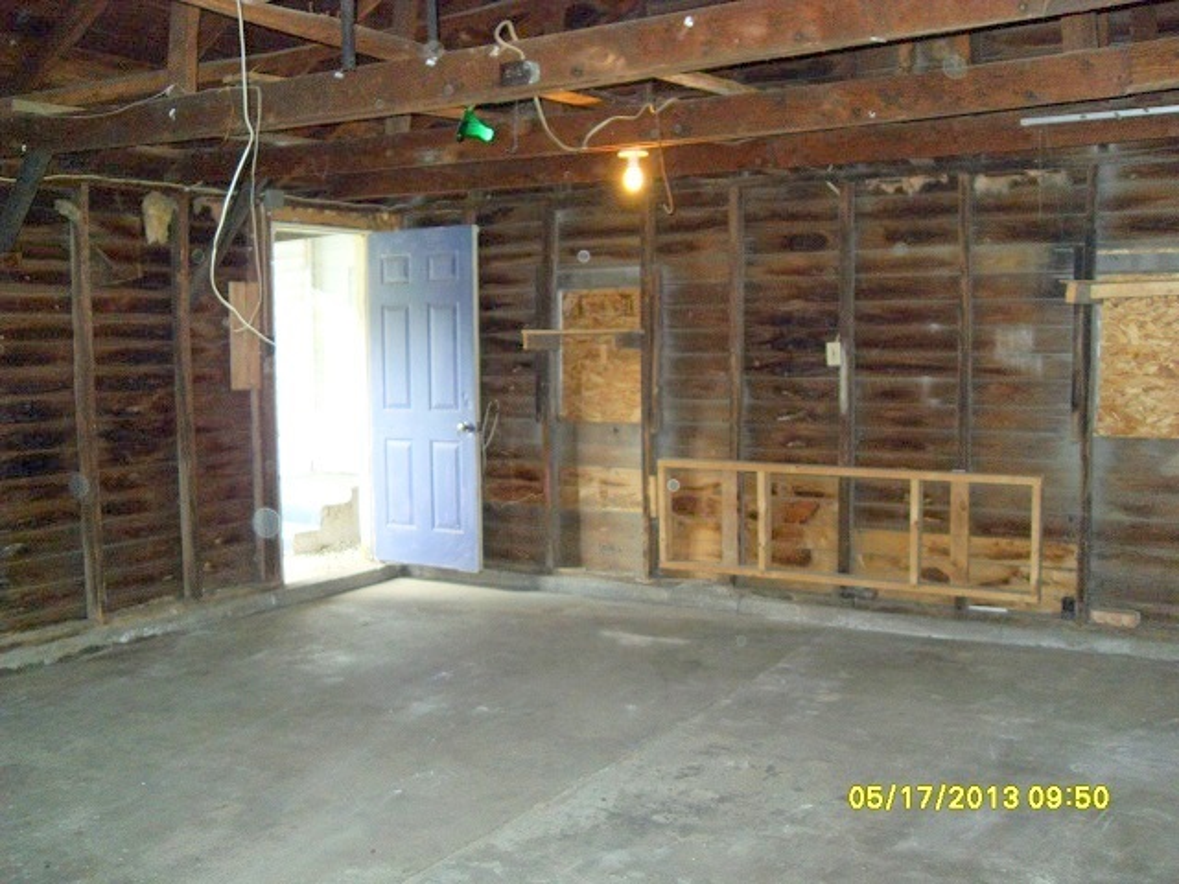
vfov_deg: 41.8
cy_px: 442
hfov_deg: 54.0
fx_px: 1158
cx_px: 590
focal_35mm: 34
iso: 400
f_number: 2.8
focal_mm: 6.3
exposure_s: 1/45
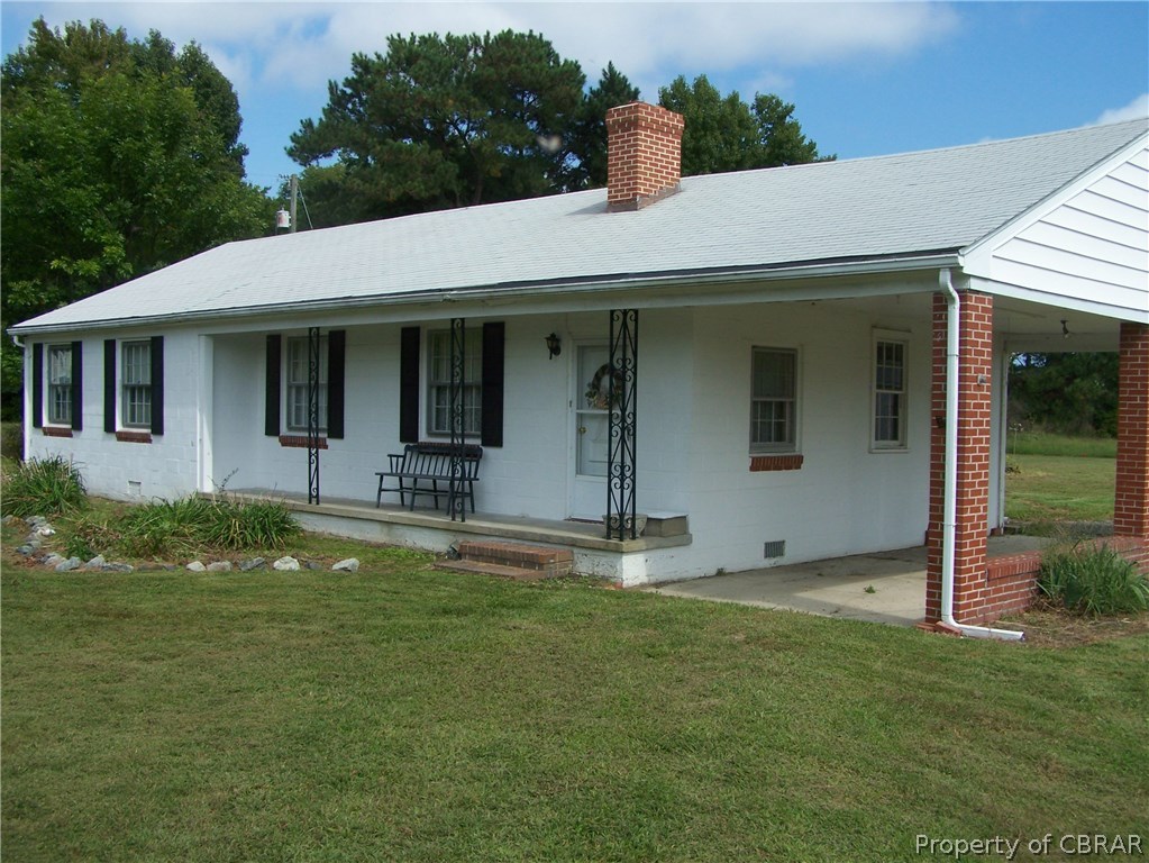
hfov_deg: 49.0
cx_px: 574
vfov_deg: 37.7
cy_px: 432
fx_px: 1262
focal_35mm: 38
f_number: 5.6
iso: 80
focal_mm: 6.3
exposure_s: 1/640
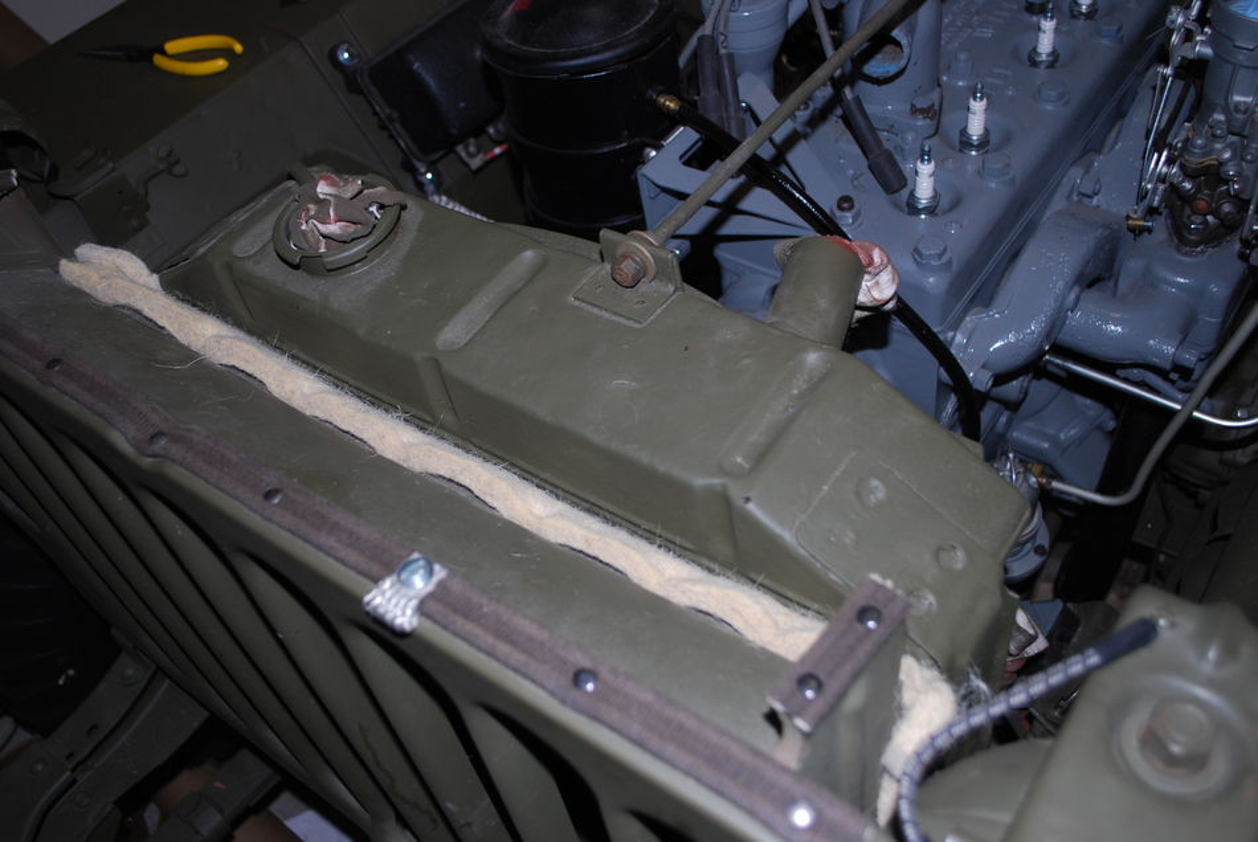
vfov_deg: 40.1
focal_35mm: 33
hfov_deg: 57.2
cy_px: 421
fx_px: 1155
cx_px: 629
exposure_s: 1/60
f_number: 4
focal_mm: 22
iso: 200
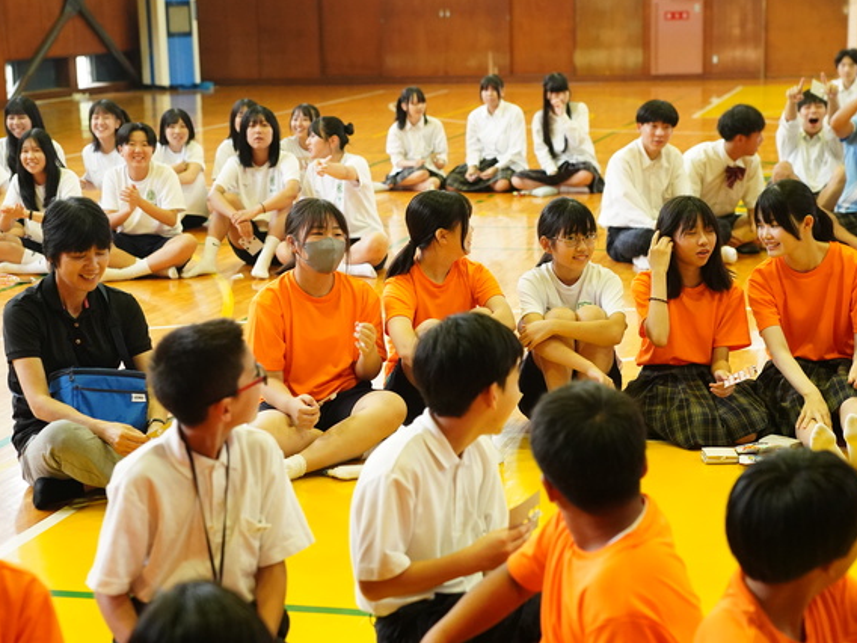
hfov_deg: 25.3
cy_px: 318
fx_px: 1906
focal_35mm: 77
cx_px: 400
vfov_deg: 19.1
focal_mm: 70
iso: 6400
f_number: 4
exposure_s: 1/250
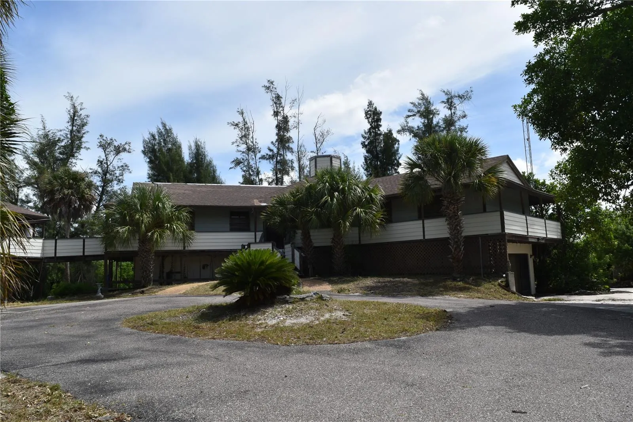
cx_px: 316
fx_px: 475
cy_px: 211
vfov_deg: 47.9
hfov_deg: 67.4
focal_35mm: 27
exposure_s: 1/200
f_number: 11
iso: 100
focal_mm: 18
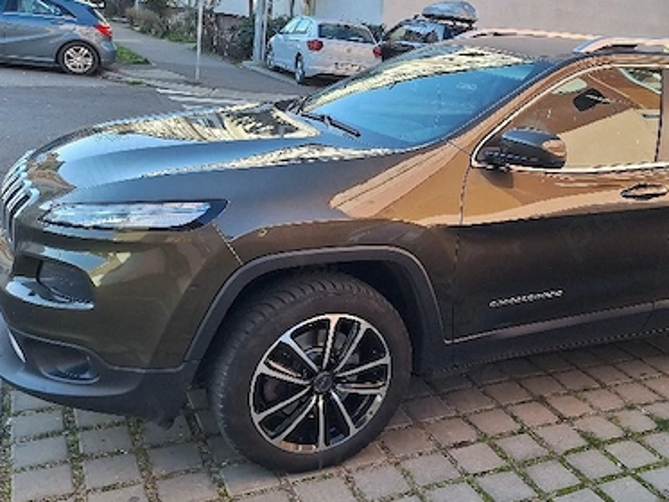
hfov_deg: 48.9
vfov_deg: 38.3
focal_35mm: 37
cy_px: 174
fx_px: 715
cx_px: 466
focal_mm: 5.54
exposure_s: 1/769
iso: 40
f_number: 1.8
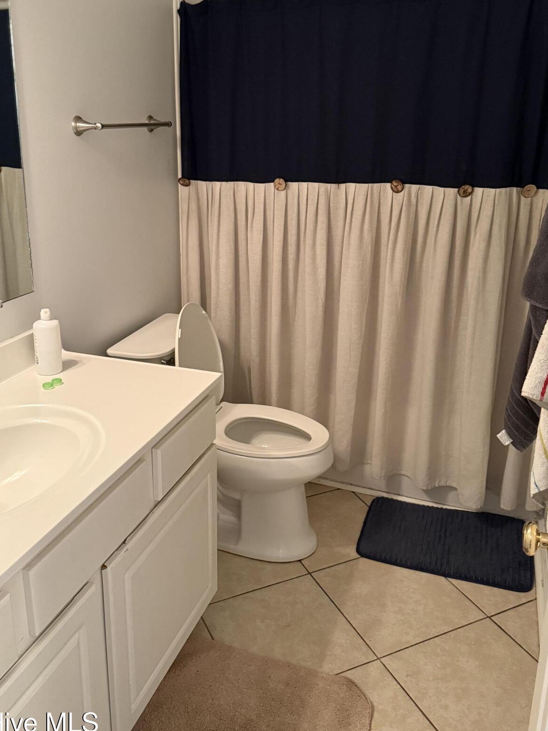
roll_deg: -1.0
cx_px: 251
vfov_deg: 57.9
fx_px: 654
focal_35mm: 31
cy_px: 294
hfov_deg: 45.4
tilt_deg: -14.4
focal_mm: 6.76
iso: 640
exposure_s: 1/60
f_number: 1.78
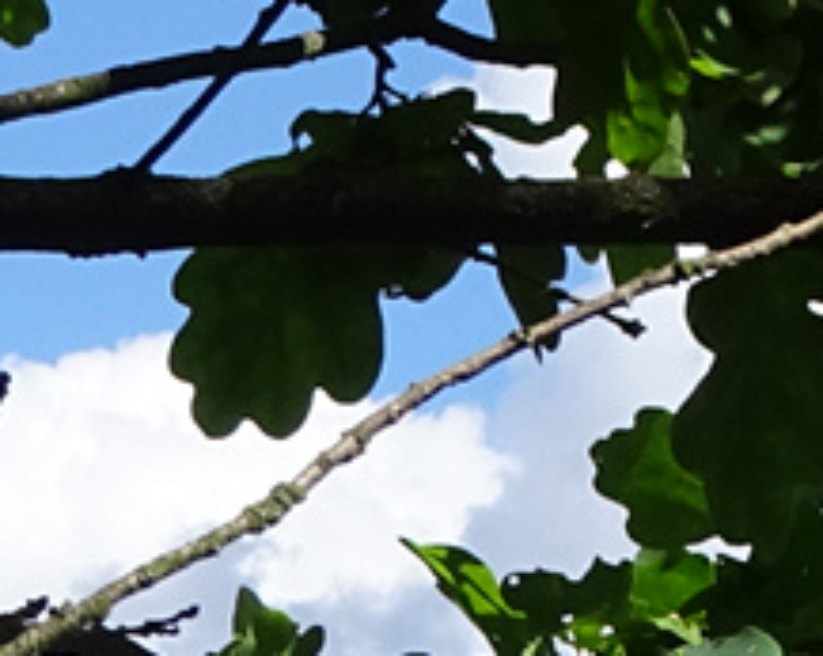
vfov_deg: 3.7
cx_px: 637
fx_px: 9779
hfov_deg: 4.8
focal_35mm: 402
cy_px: 2021
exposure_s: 1/500
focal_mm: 10.59
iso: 80
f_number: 4.5
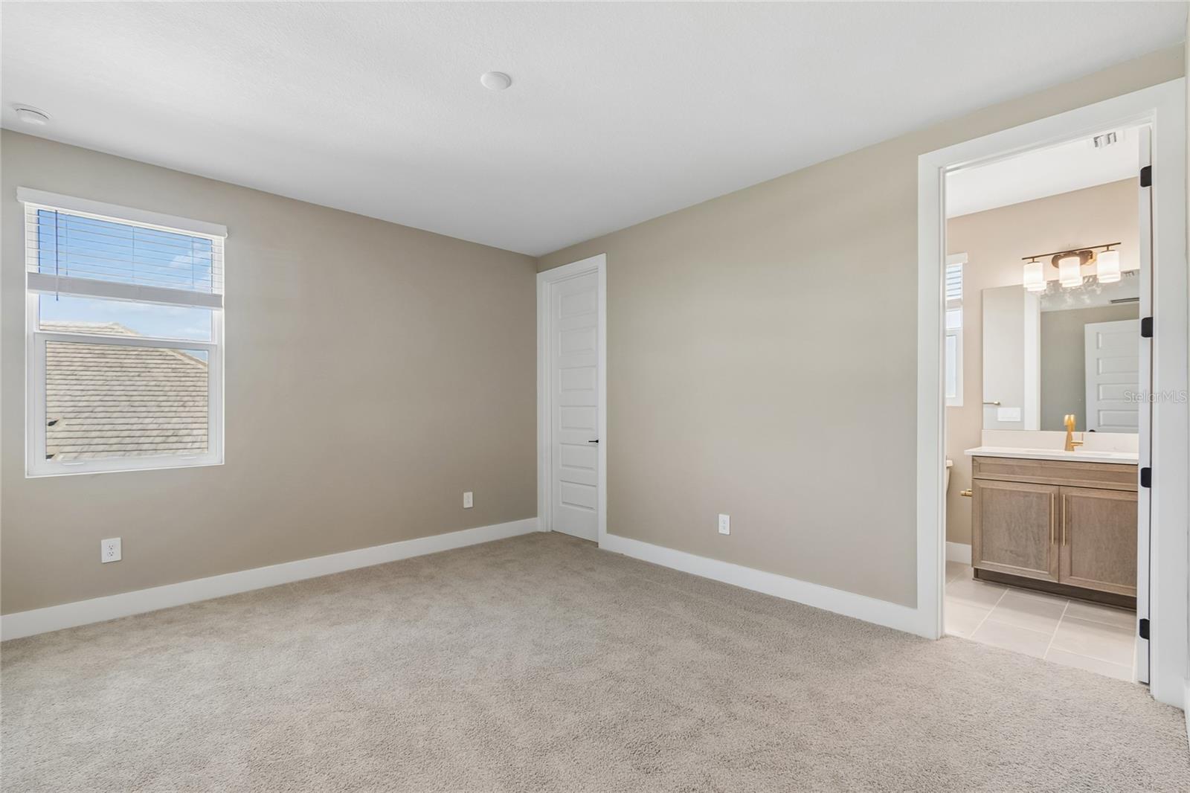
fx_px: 496
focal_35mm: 15
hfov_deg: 100.4
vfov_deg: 77.3
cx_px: 595
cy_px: 396
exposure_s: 1/2
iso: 100
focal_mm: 10
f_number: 7.1
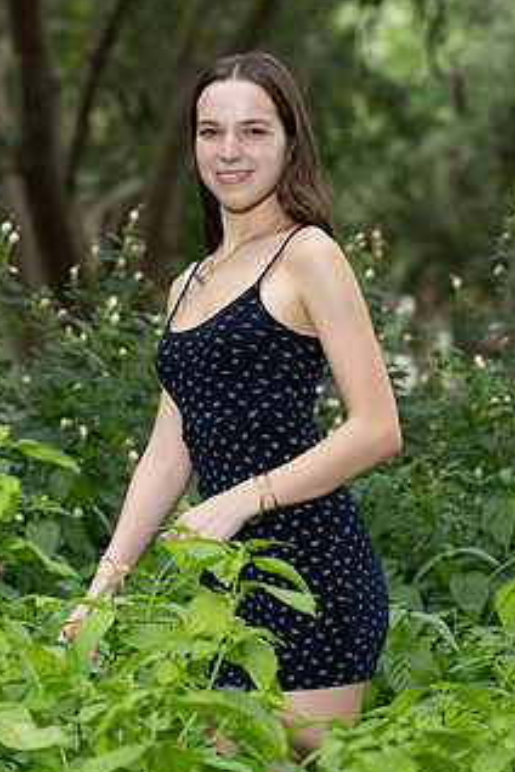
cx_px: 192
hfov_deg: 4.9
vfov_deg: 7.3
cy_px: 303
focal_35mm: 283
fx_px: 6072
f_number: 8
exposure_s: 1/200
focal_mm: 200
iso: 1000
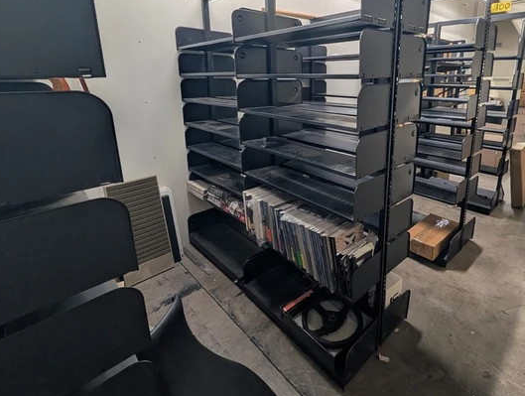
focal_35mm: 17
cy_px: 148
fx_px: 258
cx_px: 310
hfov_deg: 90.0
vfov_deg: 73.7
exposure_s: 1/40
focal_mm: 2.02
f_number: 1.7
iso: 56
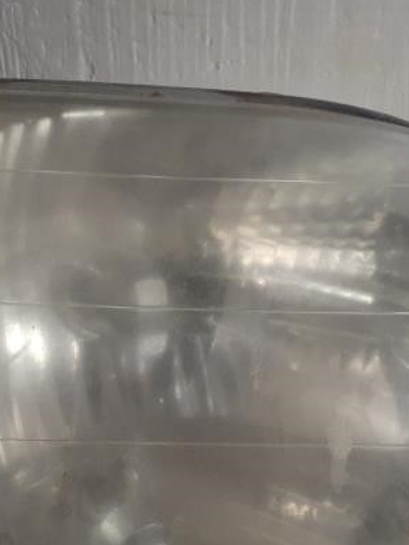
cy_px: 365
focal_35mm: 55
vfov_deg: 34.6
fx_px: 866
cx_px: 229
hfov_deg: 26.6
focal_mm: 3.6
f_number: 1.9
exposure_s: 1/60
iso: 400
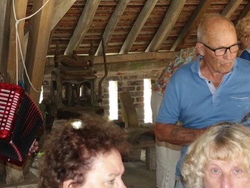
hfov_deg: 23.2
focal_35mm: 84
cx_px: 79
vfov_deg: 17.5
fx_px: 606
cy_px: 71
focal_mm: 11.56
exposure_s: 1/40
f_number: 2.8
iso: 320
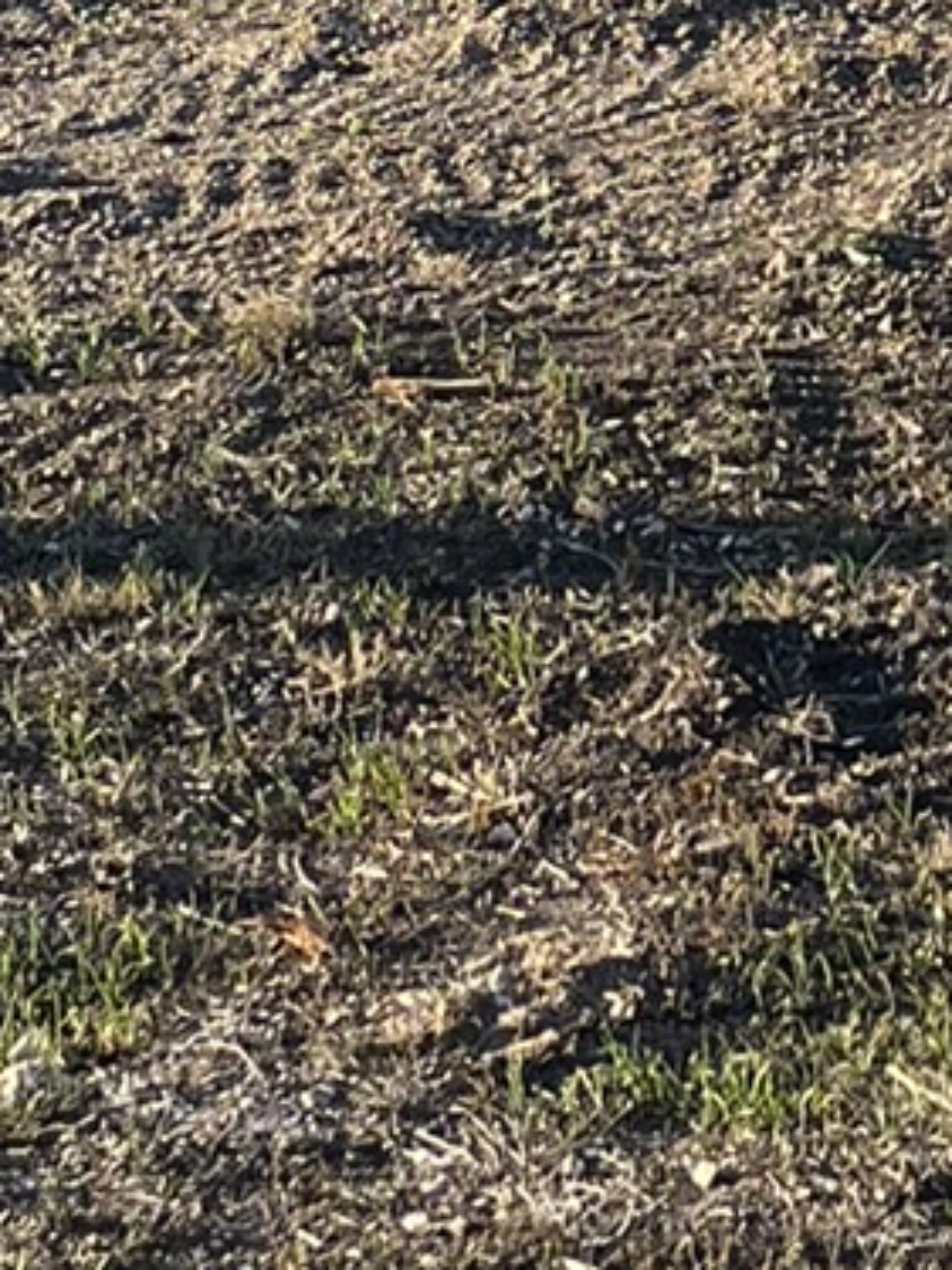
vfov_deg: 12.8
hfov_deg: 10.2
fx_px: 5210
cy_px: -904
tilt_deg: -0.2
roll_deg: +1.5
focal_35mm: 142
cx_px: 1331
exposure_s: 1/1404
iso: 50
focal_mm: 5.1
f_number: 1.6
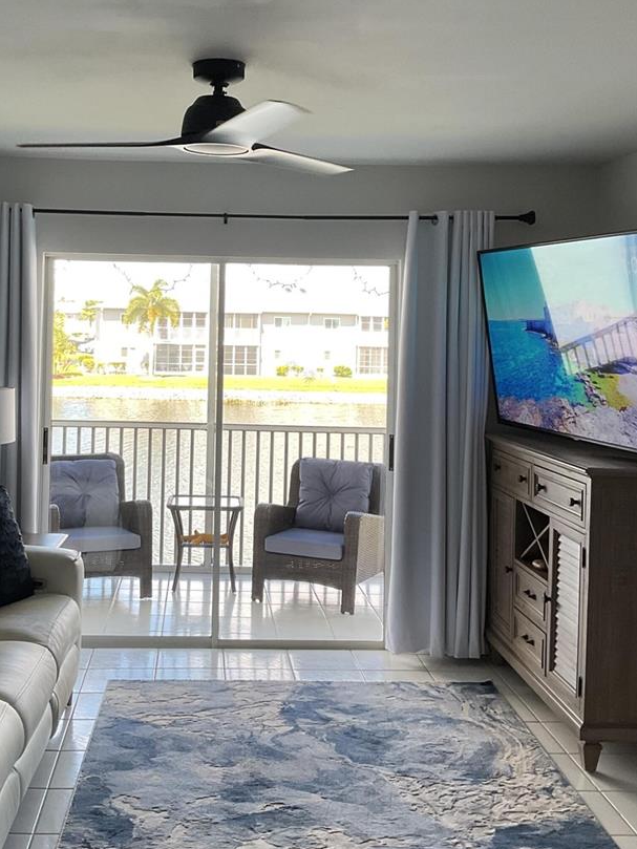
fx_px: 1055
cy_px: 324
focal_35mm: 43
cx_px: 235
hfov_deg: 33.4
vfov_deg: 43.5
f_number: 1.8
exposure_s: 1/120
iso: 50
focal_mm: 3
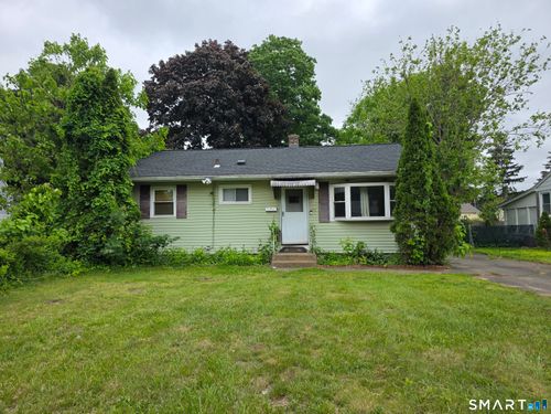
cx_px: 276
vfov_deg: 58.9
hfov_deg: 73.9
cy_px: 207
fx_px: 366
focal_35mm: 23
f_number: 1.7
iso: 80
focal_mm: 6.3
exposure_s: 1/2835
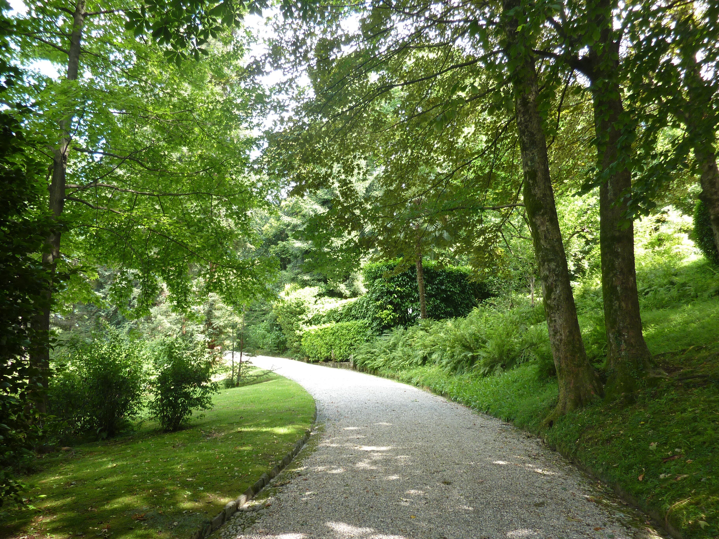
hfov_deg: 69.4
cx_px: 360
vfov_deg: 54.9
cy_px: 270
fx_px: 519
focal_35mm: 25
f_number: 3.3
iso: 80
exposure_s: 1/30
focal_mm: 4.1
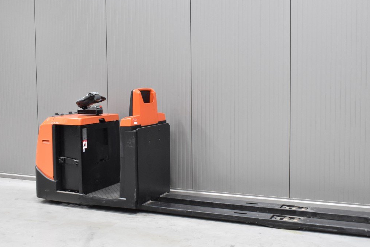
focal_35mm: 45
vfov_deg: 30.1
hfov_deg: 44.0
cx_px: 189
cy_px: 124
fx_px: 458
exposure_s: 1/30
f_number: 5
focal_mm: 25
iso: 1600
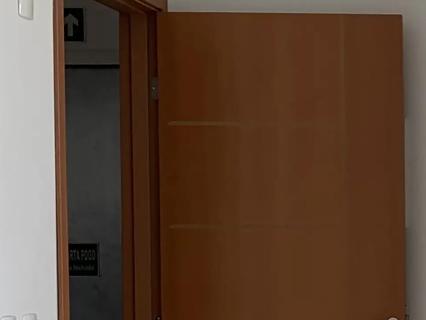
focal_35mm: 108
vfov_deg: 13.6
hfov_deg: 16.5
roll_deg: +0.6
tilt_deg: -3.5
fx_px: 1329
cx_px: 650
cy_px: 302
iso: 25
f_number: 1.8
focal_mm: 4.25
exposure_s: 1/165
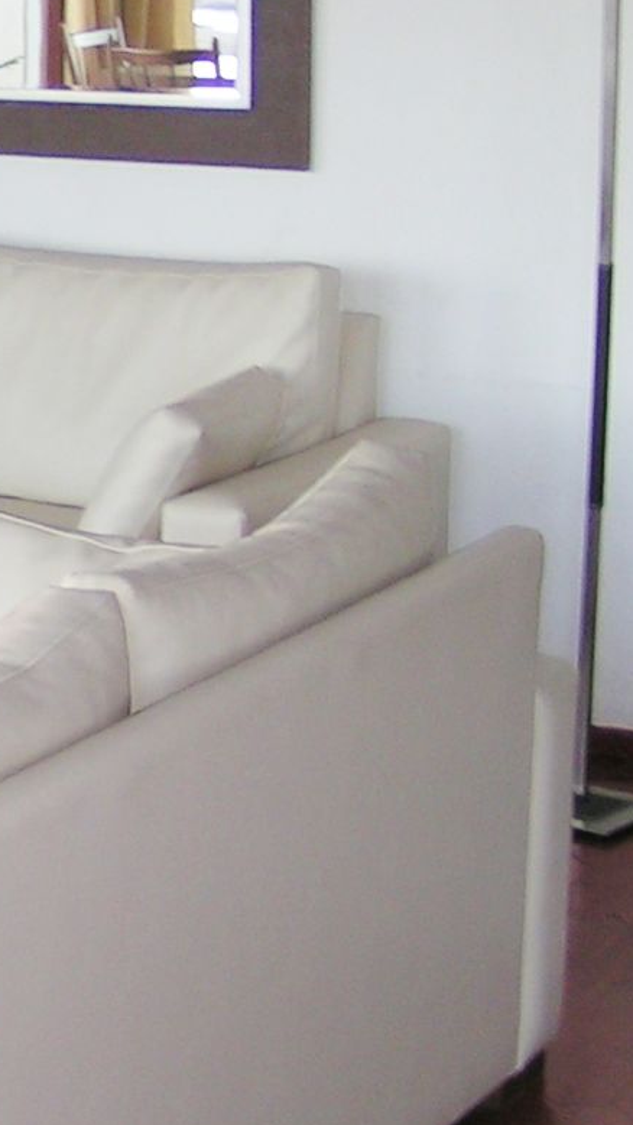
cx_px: -598
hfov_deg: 10.3
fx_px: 3250
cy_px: 334
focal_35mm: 109
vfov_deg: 19.5
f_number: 2.8
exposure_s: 1/50
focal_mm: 5.8
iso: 50
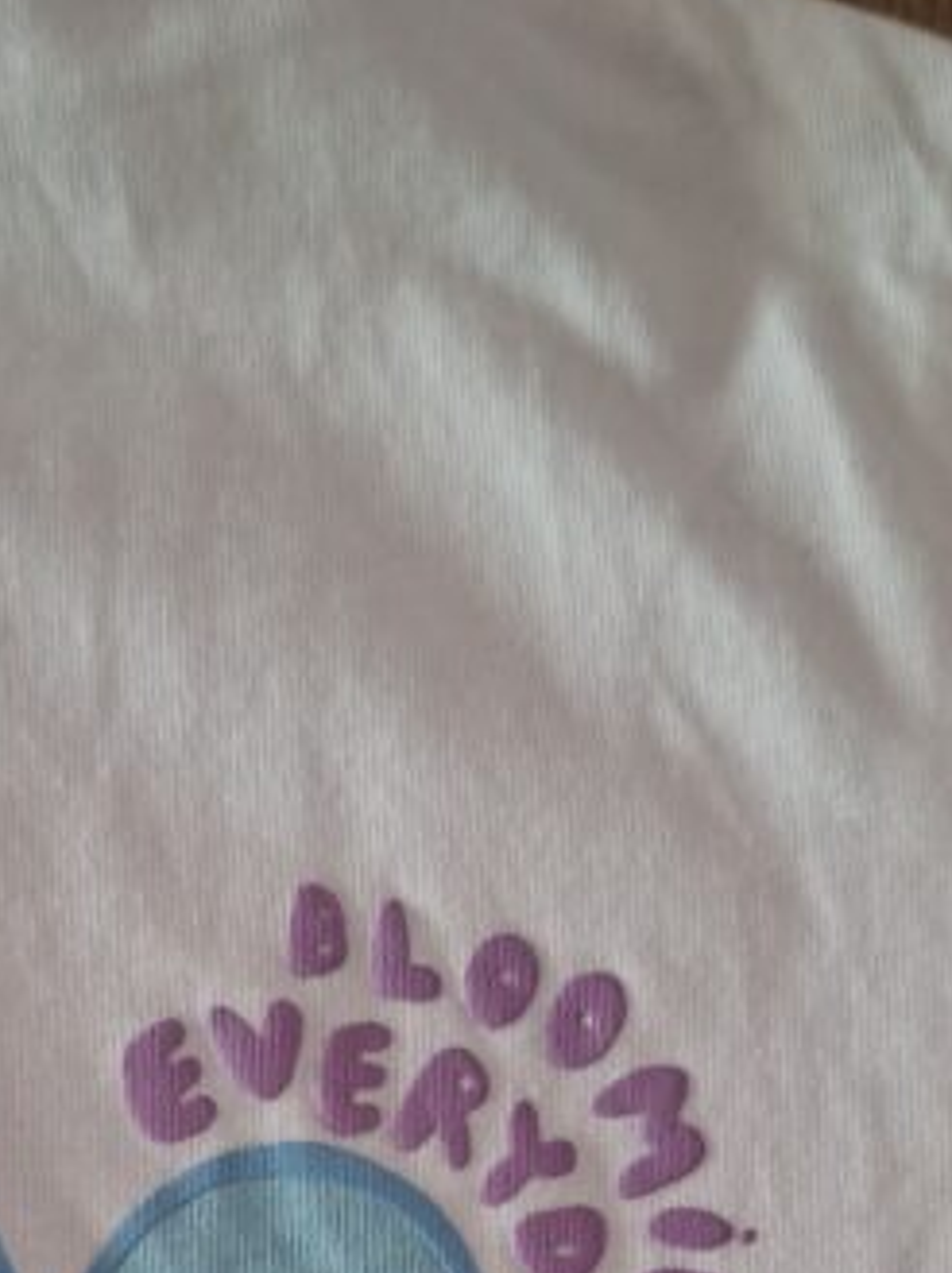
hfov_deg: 25.9
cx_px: 325
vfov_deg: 30.3
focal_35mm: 56
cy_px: 1451
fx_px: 2057
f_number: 1.8
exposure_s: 1/50
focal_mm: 5.54
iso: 250
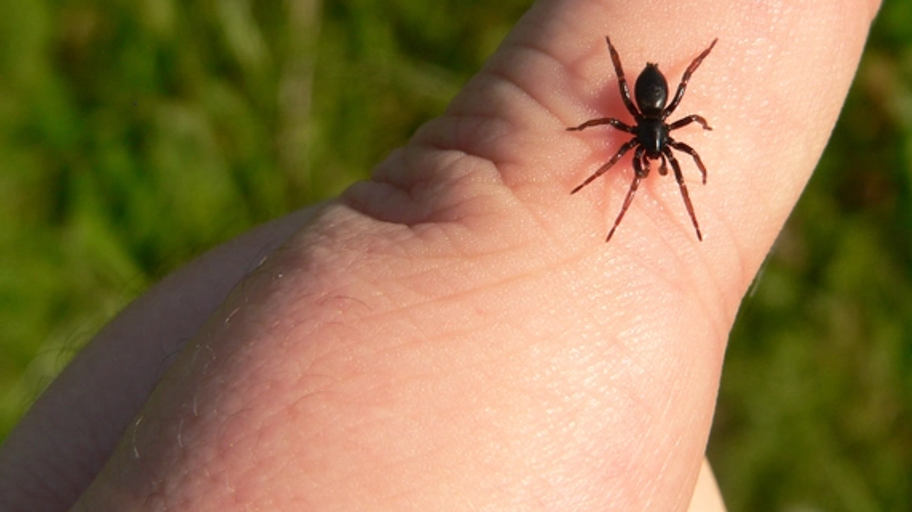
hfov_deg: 22.7
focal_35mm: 94
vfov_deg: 12.8
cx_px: 482
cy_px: 156
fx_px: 2273
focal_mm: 12.9
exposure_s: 1/500
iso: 100
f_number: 5.6
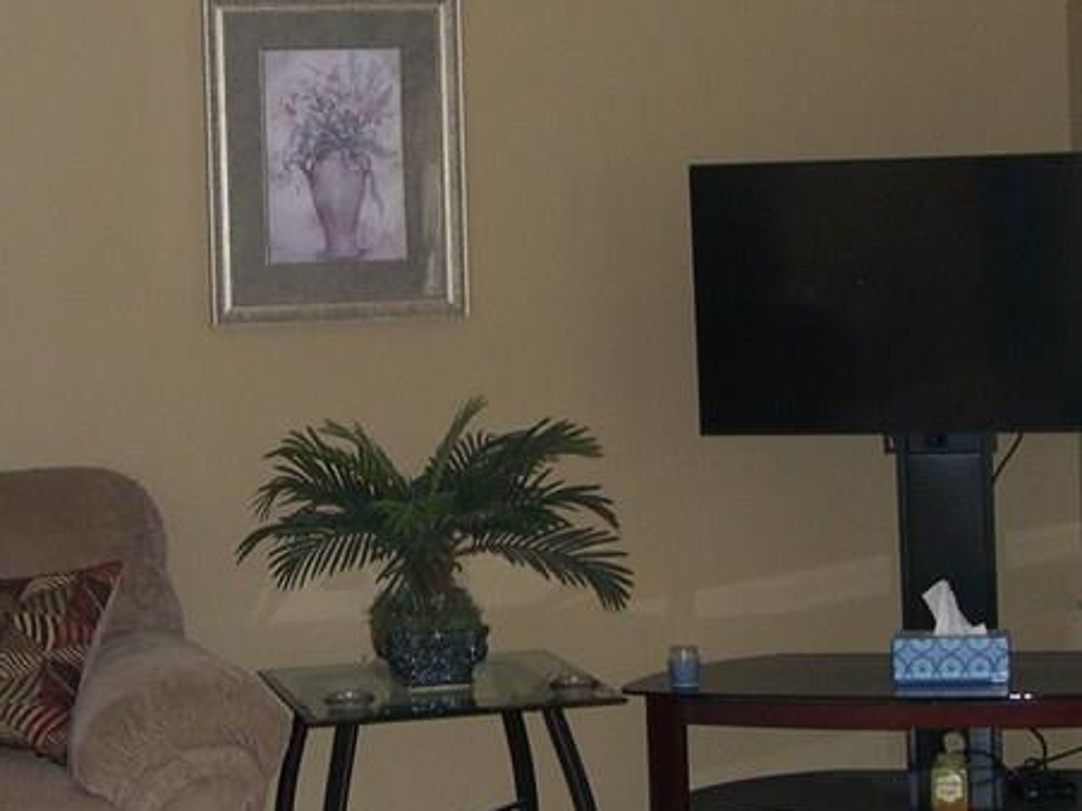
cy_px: 400
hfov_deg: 22.7
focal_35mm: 86
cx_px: 412
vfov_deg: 17.2
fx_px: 2688
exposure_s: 1/60
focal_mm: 8
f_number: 2.8
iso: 228
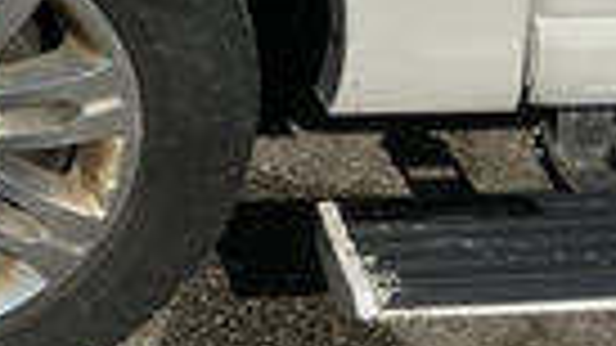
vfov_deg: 13.0
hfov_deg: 22.0
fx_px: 1453
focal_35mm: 89
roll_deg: -0.7
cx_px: -139
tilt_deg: -27.6
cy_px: -139
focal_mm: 3
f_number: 1.8
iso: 25
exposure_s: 1/7407
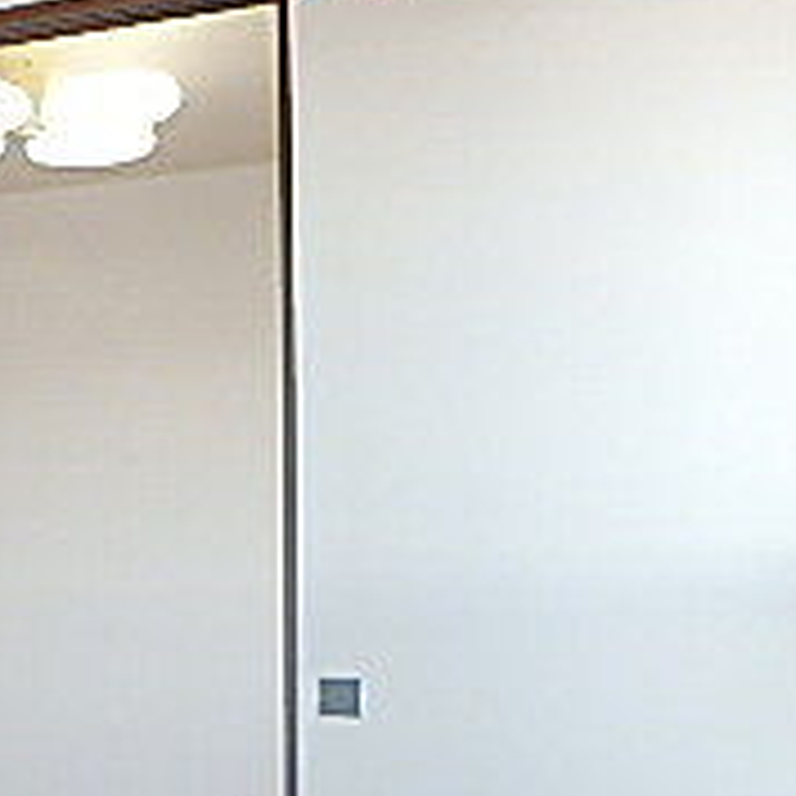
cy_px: 616
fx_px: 1743
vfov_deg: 25.4
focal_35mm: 67
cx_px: -400
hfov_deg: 21.5
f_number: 3.5
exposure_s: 1/60
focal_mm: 3.7
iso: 200
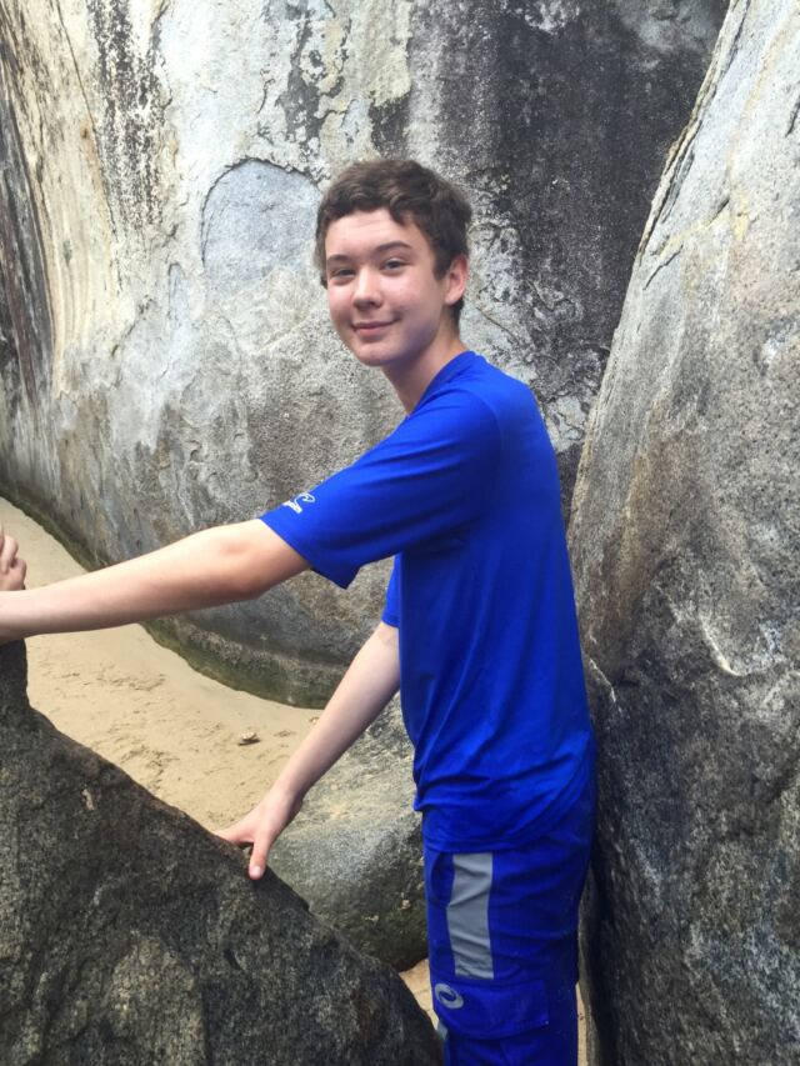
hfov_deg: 48.2
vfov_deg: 61.7
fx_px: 893
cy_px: 533
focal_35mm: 29
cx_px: 400
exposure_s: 1/120
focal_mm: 4.15
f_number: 2.2
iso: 40
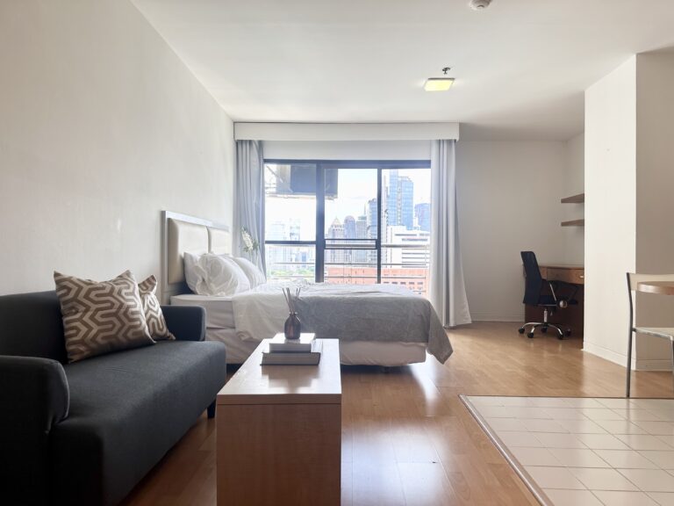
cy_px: 253
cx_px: 337
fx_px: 467
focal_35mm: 24
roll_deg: -0.3
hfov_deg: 71.6
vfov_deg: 56.8
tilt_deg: -0.4
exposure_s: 1/100
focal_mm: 6.86
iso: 80
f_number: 1.78
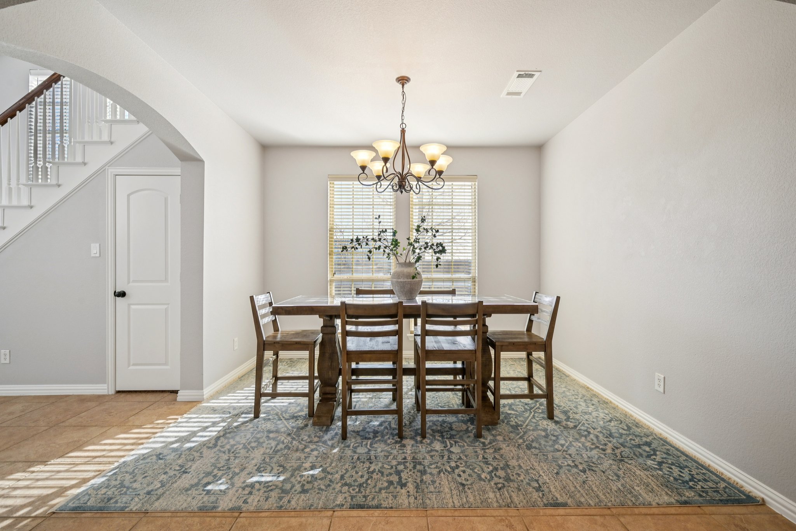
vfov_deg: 77.3
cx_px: 398
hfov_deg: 100.4
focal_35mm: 15
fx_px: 332
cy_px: 266
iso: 250
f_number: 9
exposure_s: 1/125
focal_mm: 15
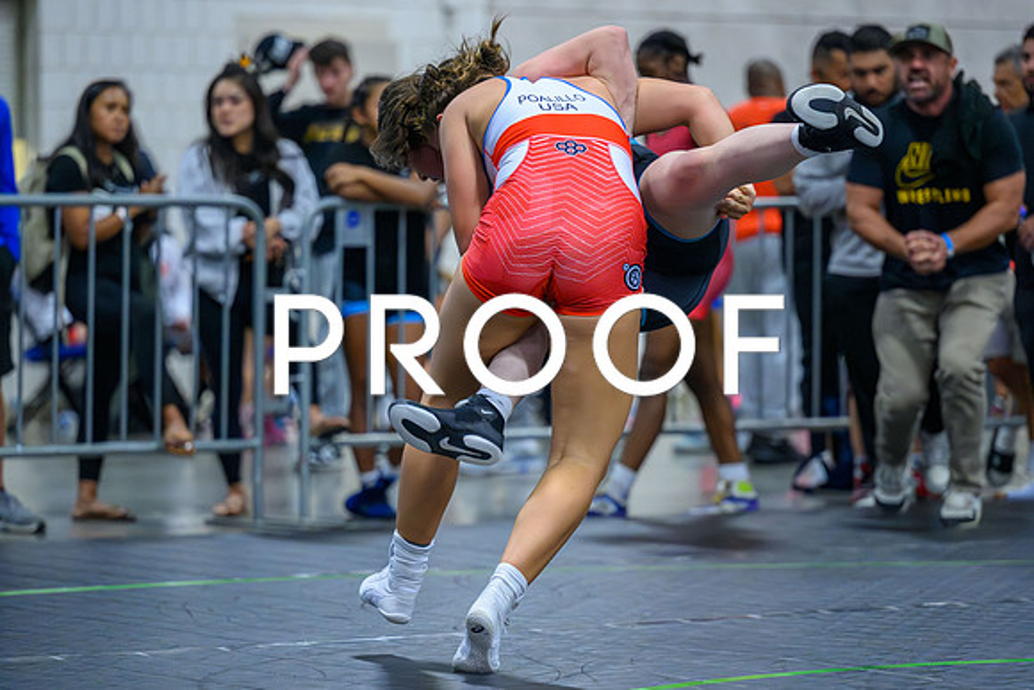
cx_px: 460
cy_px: 412
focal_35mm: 152
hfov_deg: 13.5
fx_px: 4355
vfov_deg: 9.1
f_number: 2.8
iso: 14400
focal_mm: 125
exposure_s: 1/800
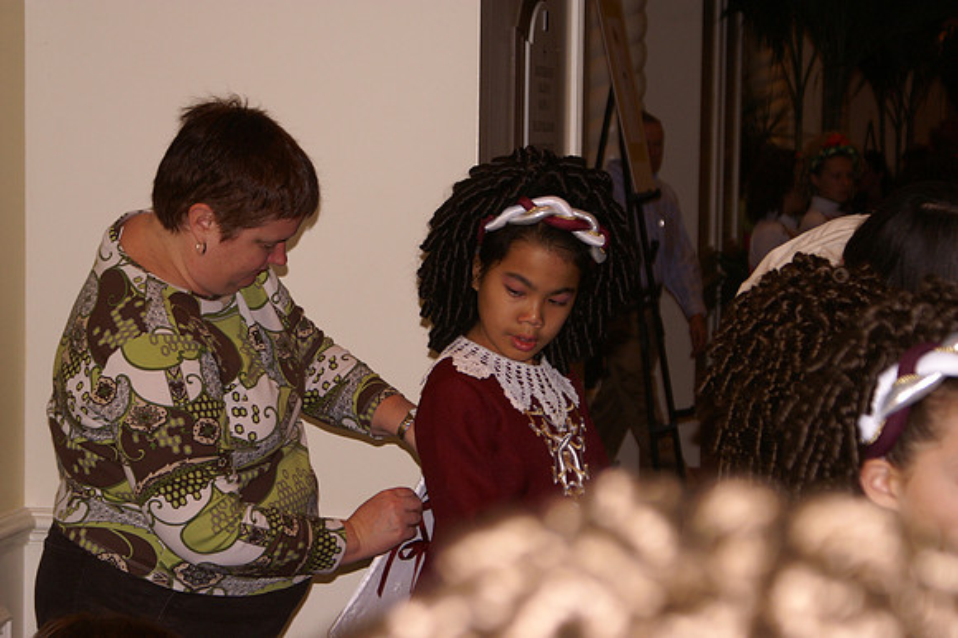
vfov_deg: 13.0
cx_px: 479
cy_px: 319
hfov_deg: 19.5
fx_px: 2792
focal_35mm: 105
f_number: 5.6
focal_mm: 70
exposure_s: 1/125
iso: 400
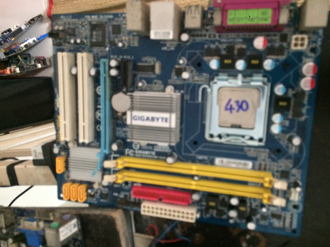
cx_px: 165
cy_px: 124
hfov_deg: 61.7
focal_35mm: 29
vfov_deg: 48.2
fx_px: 276
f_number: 2.2
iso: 400
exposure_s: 1/17
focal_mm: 4.15
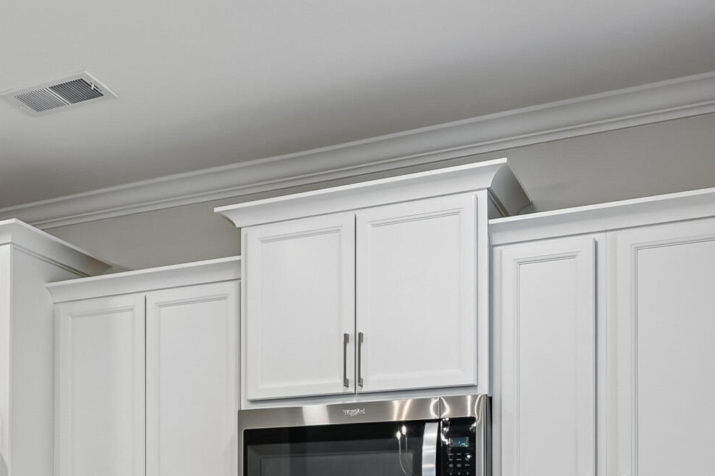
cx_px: 82
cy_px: 530
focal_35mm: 52
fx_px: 1032
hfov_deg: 36.1
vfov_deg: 24.2
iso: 100
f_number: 8
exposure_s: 1/4
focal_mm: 17
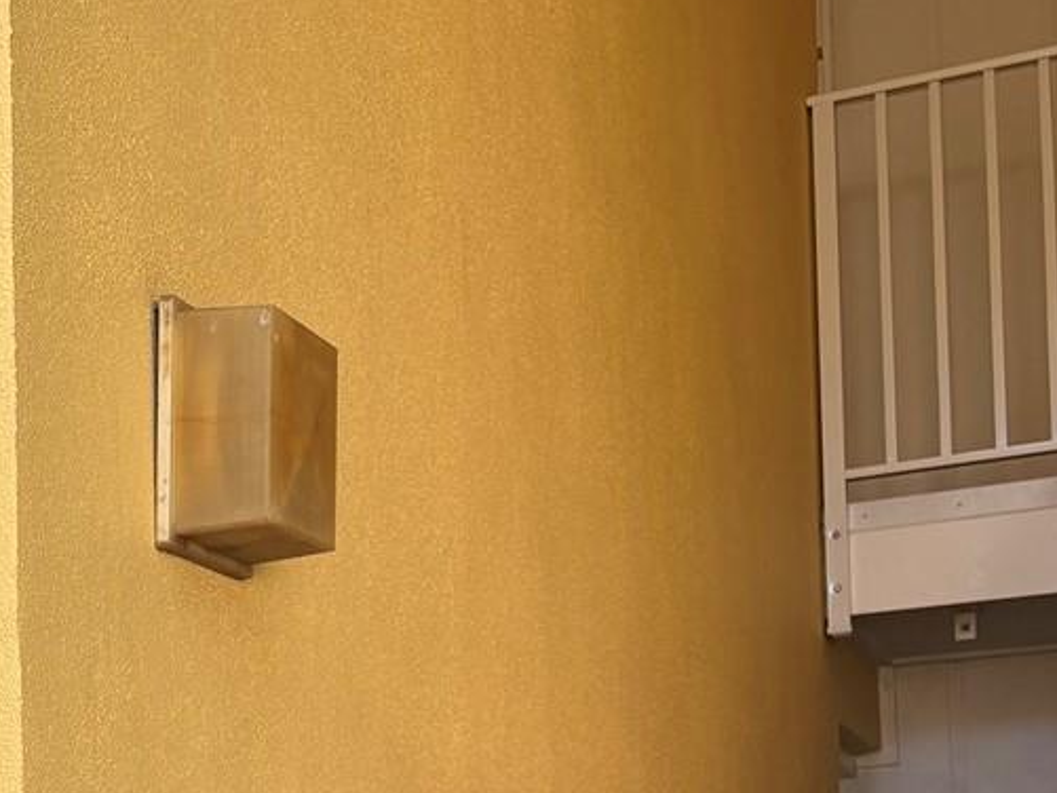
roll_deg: +1.4
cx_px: -340
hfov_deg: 21.2
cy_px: 995
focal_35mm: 83
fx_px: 2535
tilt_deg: +0.5
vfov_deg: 16.9
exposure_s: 1/180
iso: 40
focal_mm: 5.96
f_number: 1.6
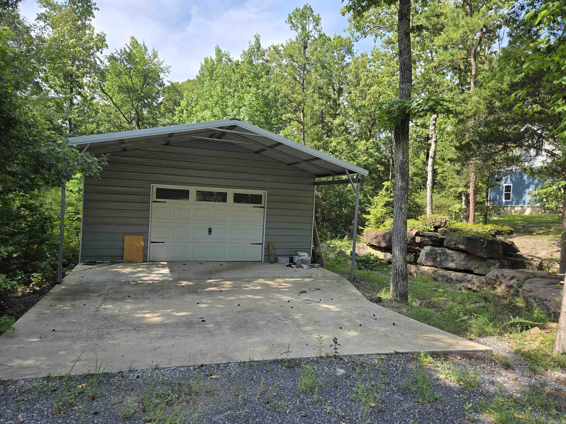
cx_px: 283
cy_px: 212
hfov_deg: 73.9
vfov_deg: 58.9
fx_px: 376
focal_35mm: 23
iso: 25
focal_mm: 5.4
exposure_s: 1/952
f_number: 1.8
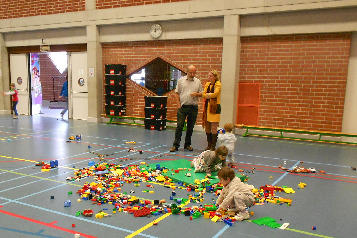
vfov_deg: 34.9
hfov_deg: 50.5
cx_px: 151
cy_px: 143
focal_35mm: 38
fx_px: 377
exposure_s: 1/25
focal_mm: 4.6
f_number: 3.2
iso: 400
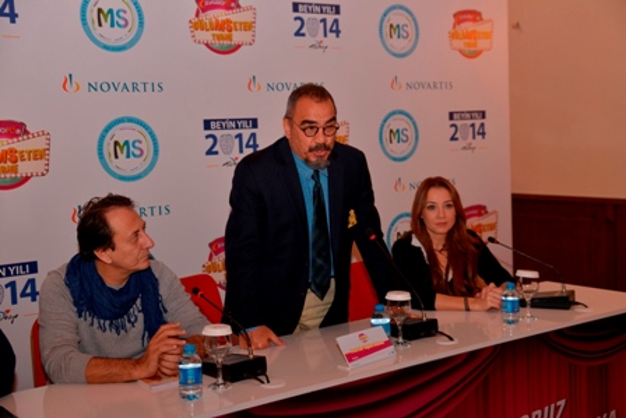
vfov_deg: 27.0
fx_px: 870
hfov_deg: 39.6
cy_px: 209
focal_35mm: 50
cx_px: 313
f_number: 4
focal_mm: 50
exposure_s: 1/60
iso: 320
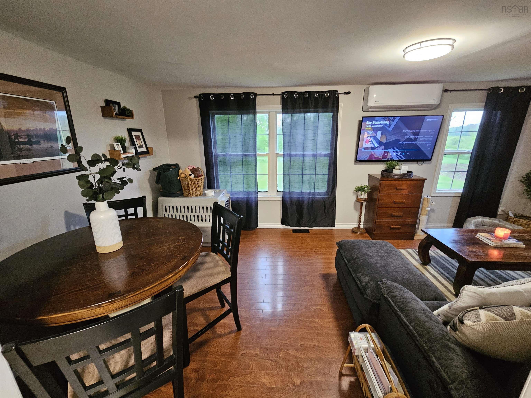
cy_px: 199
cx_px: 266
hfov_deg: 106.2
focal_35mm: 13
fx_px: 199
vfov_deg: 89.9
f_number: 2.2
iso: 640
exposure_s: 1/30
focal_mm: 2.2
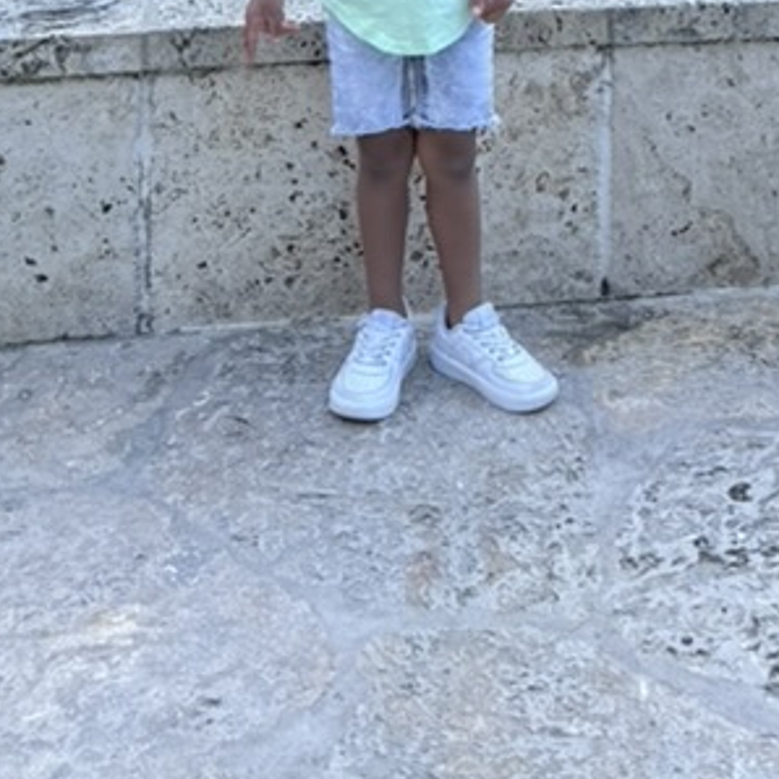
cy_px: -541
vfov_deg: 19.2
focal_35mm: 73
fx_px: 1859
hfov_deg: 23.6
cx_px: 510
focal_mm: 6.76
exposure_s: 1/433
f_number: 1.78
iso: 80
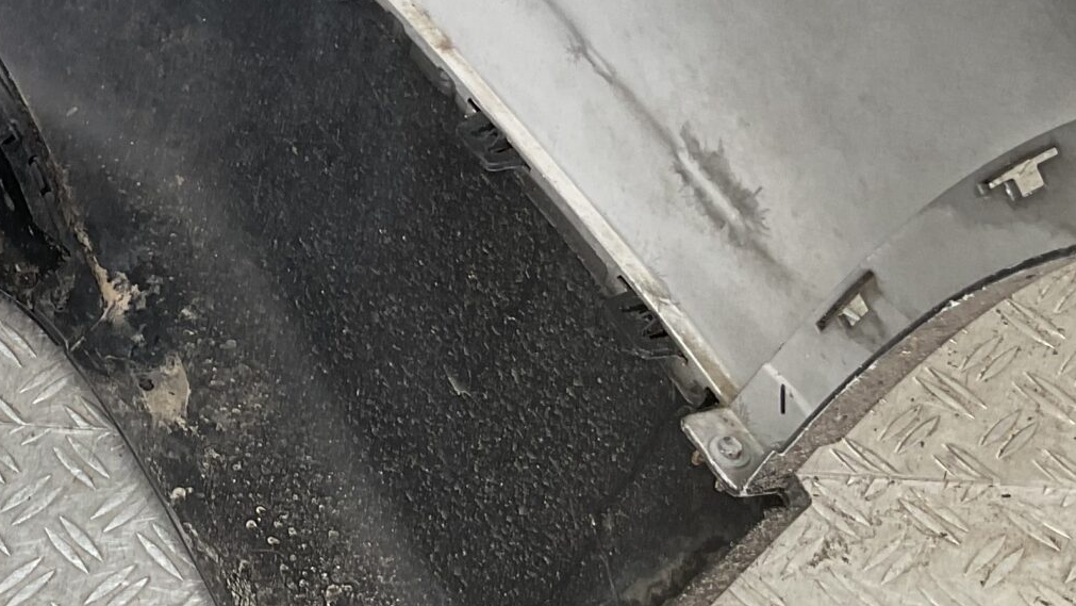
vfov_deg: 14.7
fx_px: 2283
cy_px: -75
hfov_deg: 25.2
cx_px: -13
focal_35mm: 80
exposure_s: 1/120
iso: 25
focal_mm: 3
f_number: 1.8
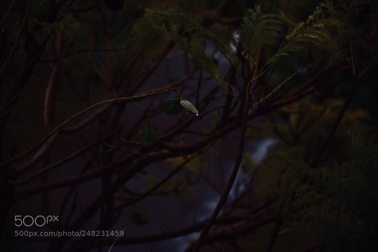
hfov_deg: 9.8
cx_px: 189
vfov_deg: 6.5
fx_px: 2204
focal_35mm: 210
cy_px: 126
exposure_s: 1/200
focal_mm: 140
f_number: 5.6
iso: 320
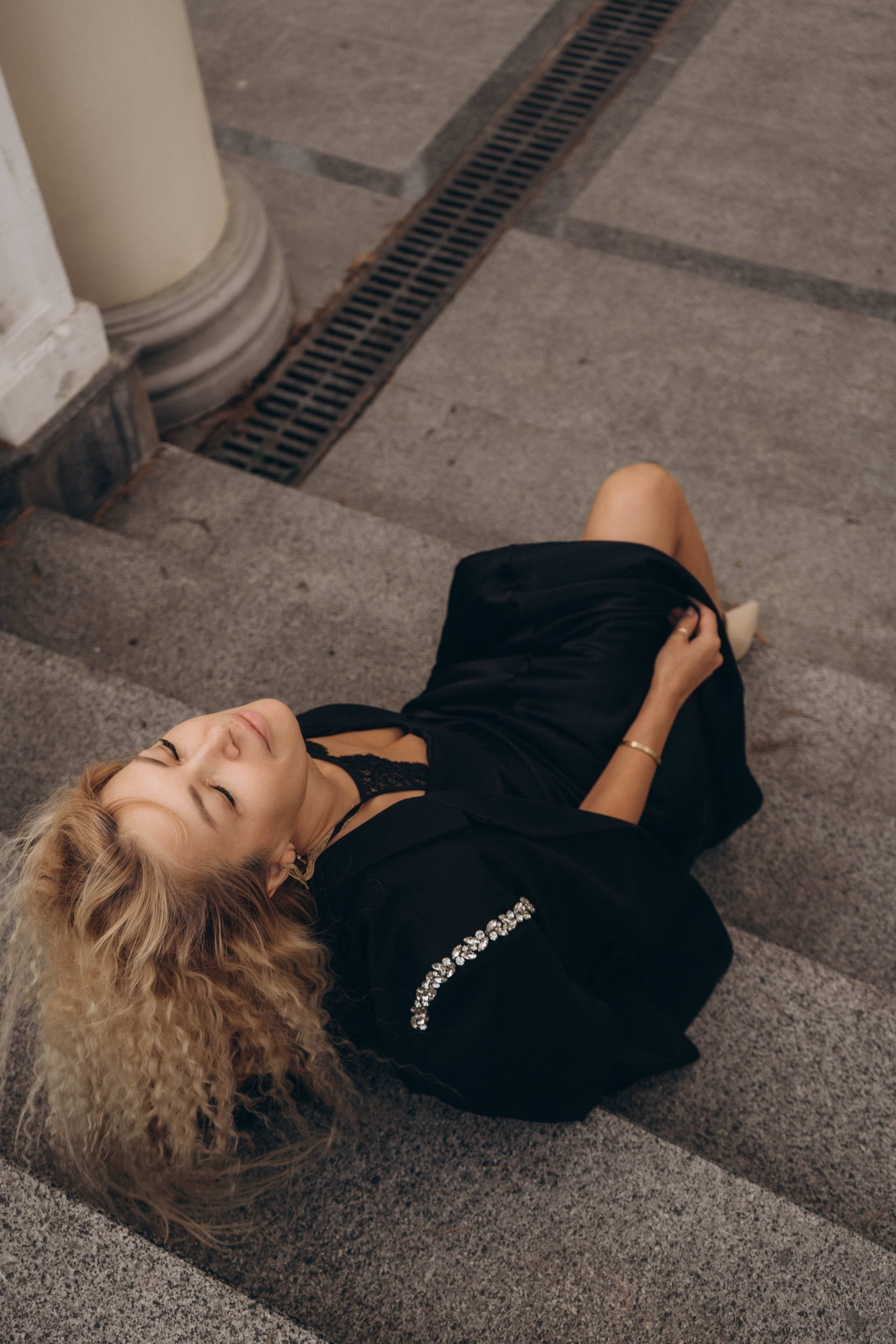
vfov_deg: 48.5
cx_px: 448
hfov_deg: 33.4
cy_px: 672
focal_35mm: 40
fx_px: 1493
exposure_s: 1/250
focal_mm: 40
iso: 250
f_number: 4.5
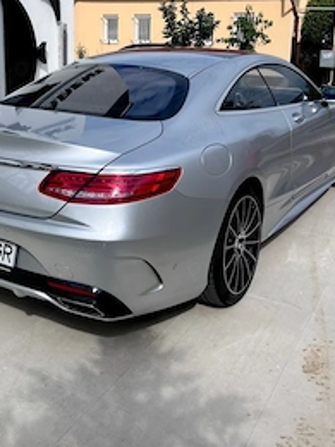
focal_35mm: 40
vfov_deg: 45.5
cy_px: 122
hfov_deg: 35.9
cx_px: 141
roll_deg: -2.4
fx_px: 516
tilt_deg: -8.3
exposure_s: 1/6579
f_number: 1.5
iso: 50
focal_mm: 5.7
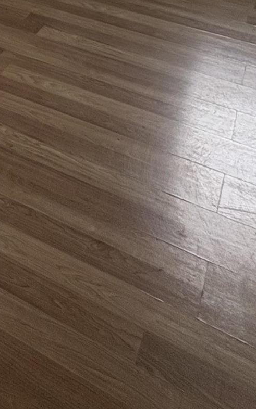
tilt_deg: -10.5
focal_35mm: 58
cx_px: -213
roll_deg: +0.2
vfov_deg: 27.0
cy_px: -172
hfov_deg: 17.7
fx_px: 648
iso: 50
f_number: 2.2
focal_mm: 2.22
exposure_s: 1/161
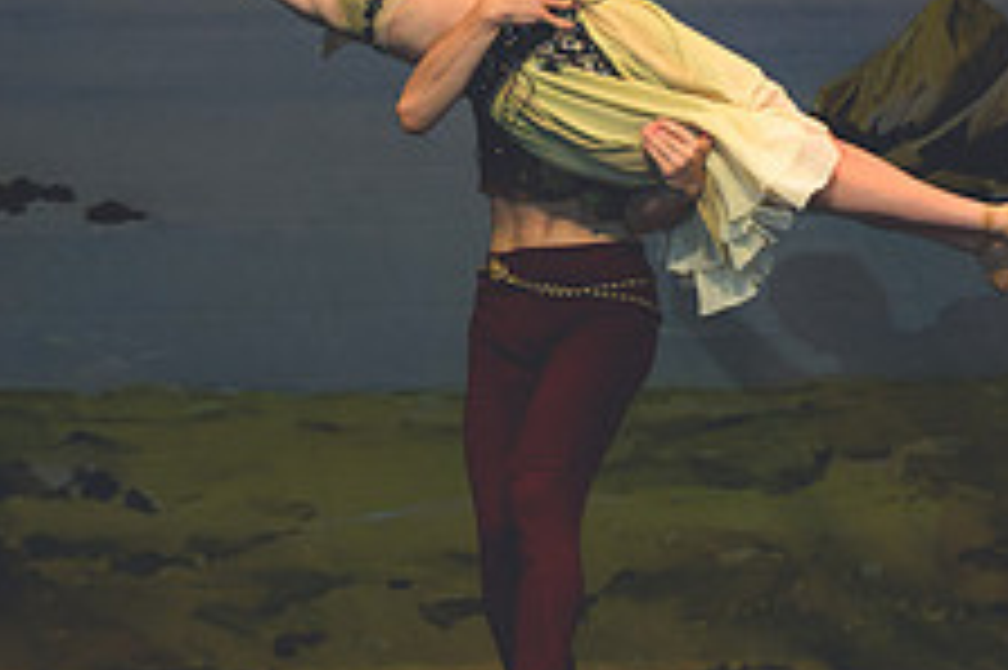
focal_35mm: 562
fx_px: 15724
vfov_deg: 2.4
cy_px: -54
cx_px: 392
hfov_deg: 3.7
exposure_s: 1/500
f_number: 2.8
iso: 560
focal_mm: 145
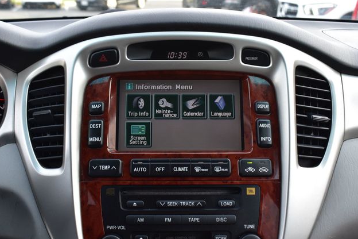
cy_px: 118
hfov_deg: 46.9
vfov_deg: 32.2
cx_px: 175
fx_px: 413
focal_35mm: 42
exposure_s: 1/60
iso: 400
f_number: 8
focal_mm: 27
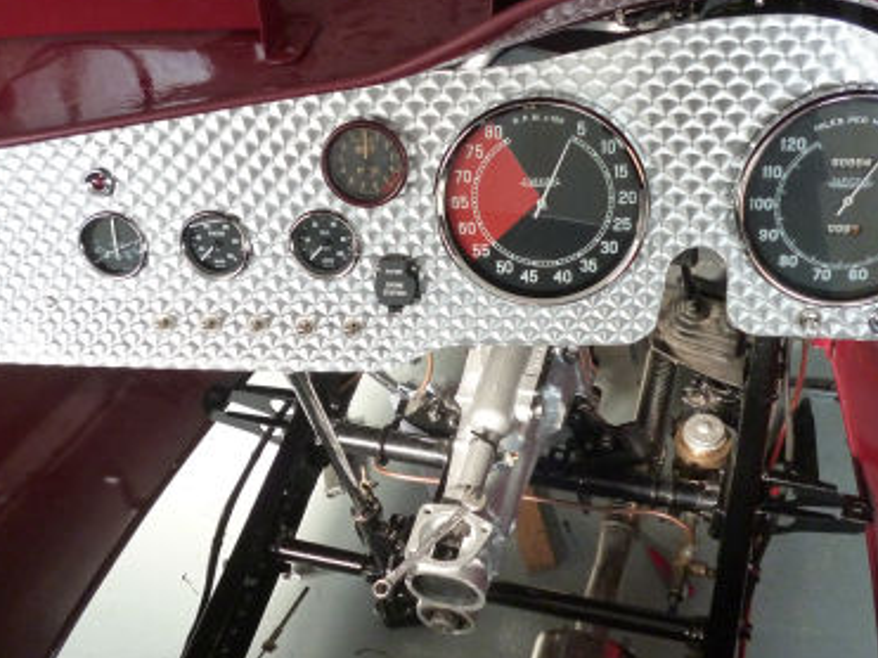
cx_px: 447
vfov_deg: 32.1
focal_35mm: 45
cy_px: 380
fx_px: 1141
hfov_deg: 42.1
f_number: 3.1
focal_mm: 5
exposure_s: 1/60
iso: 400
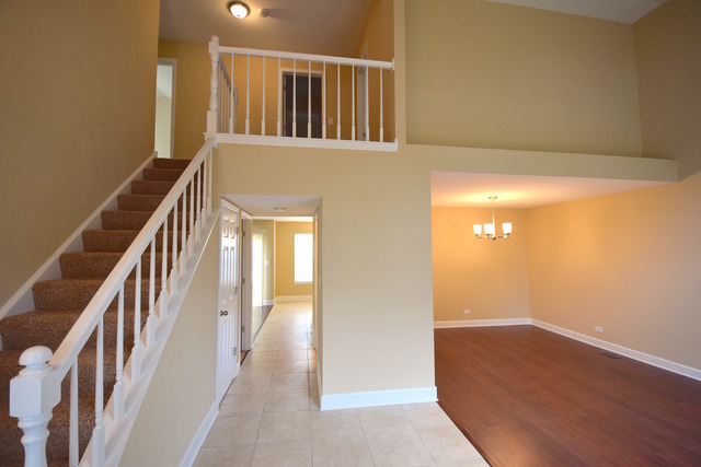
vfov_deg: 77.4
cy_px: 234
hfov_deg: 100.4
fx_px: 292
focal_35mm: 15
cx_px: 350
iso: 400
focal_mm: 10
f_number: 4
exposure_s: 1/60
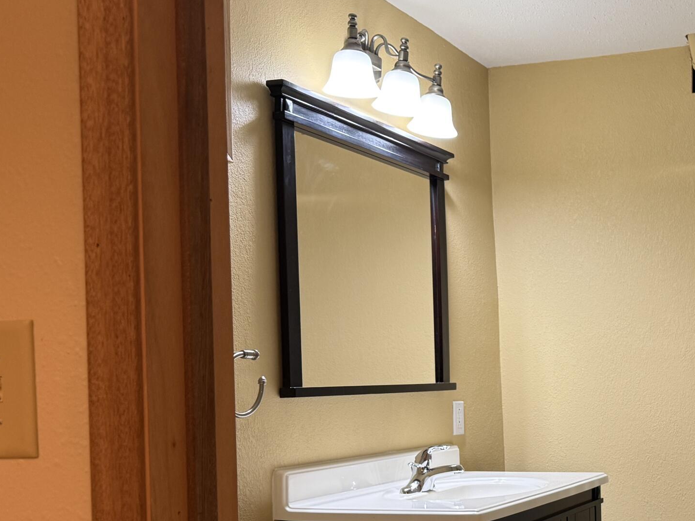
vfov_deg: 28.8
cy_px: 373
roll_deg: +1.8
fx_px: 1004
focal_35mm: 50
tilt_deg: -0.1
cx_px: 628
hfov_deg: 35.8
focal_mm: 6.76
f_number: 1.78
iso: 125
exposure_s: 1/60
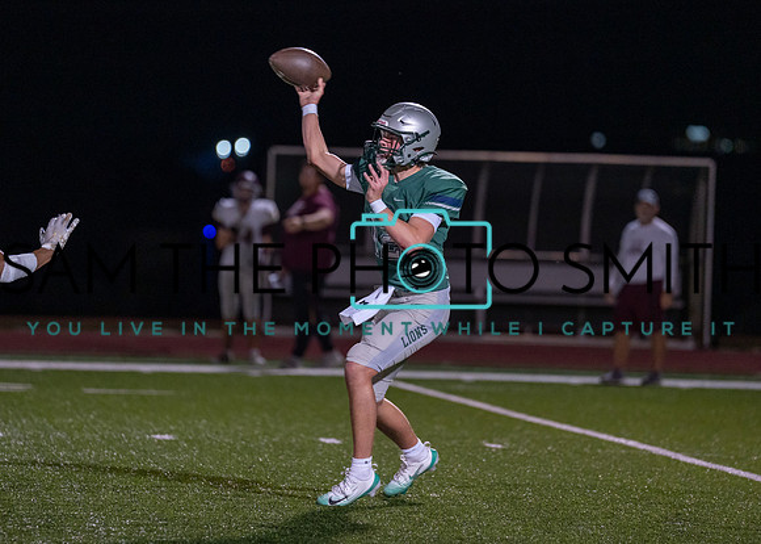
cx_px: 376
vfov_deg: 5.2
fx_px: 6038
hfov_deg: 7.2
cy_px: 221
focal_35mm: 279
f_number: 2.8
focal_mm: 200
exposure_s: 1/1000
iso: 2000
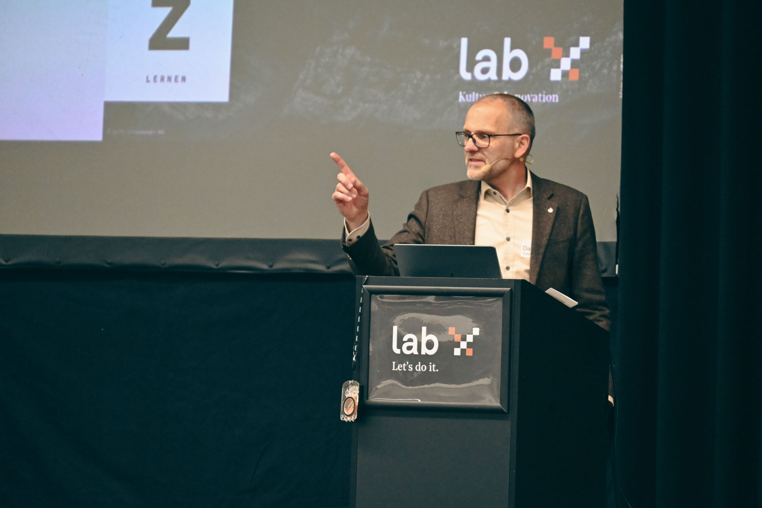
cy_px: 254
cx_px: 381
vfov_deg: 5.1
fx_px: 5715
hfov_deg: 7.6
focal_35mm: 270
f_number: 5.6
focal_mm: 180
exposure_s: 1/125
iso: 8000
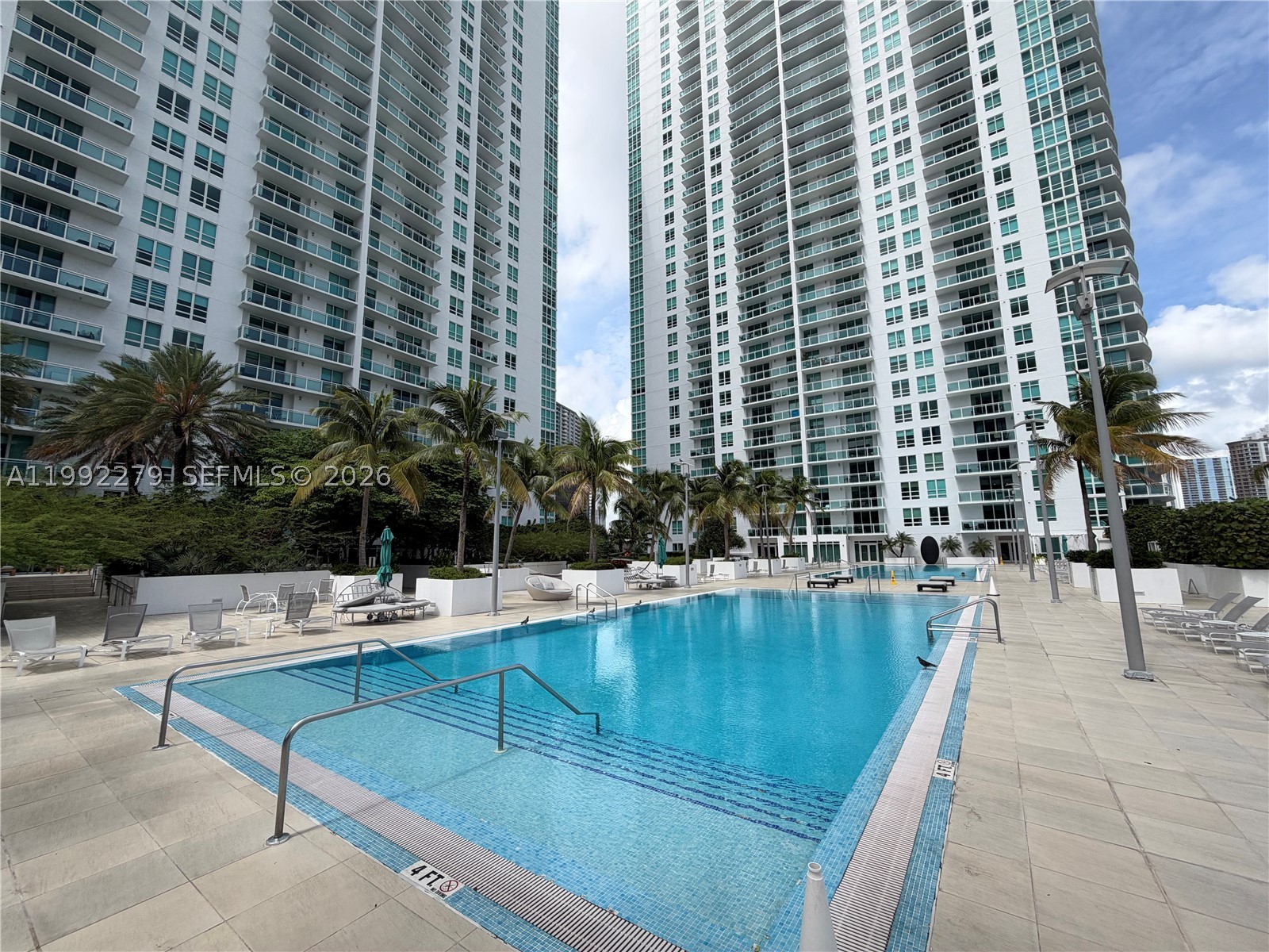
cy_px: 476
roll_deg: +0.0
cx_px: 634
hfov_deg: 102.1
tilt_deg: +7.8
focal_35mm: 14
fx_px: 513
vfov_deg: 85.7
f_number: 2.2
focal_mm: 2.22
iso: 20
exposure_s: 1/888
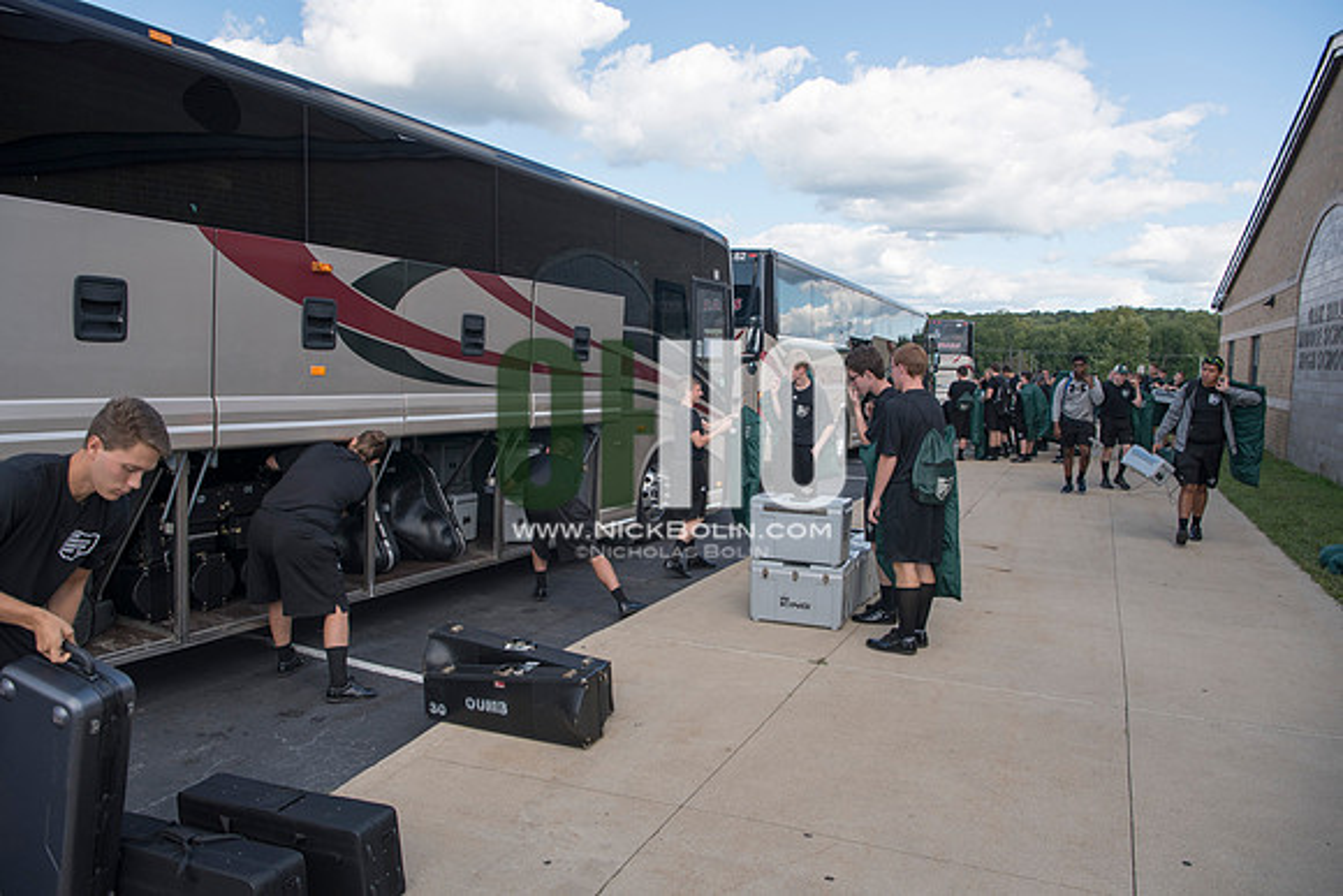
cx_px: 672
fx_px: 896
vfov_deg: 53.2
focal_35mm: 24
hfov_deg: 73.7
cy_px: 448
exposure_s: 1/500
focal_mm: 24
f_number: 6.3
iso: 160
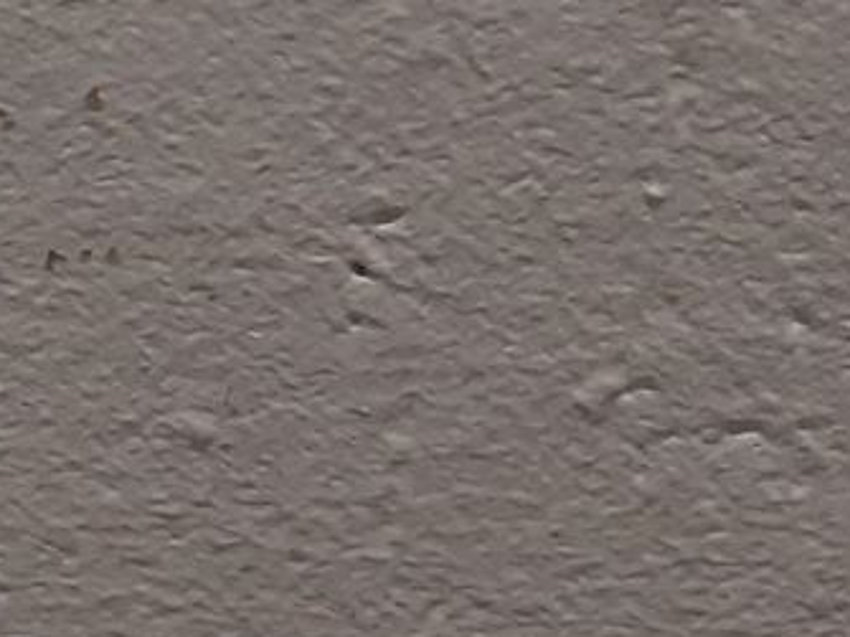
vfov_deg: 8.5
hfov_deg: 12.2
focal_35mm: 159
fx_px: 3903
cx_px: 944
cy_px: 1563
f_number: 1.7
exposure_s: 1/50
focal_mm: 3.93
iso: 160
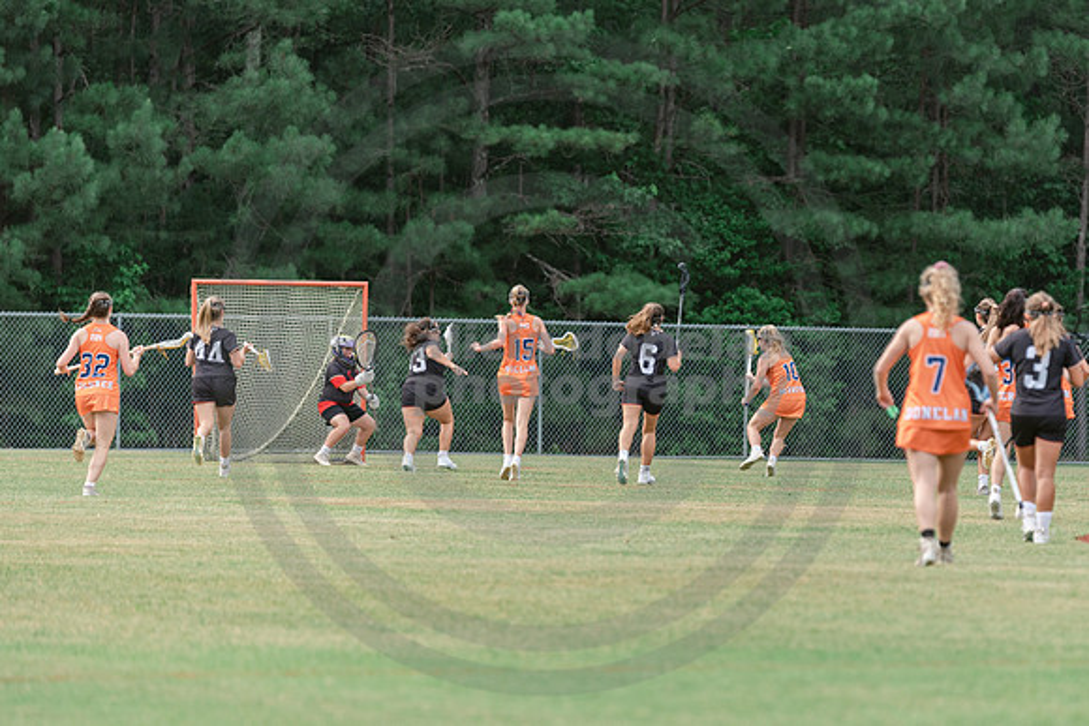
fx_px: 8498
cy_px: 380
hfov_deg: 7.3
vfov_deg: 4.9
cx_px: 765
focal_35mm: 281
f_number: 3
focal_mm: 200
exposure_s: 1/640
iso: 250
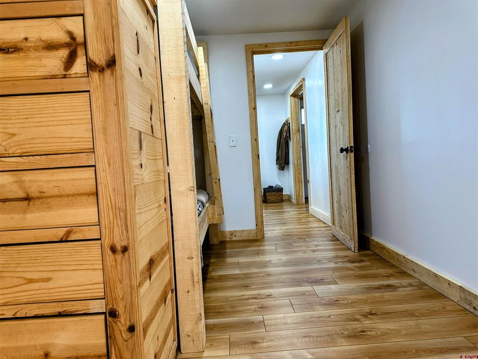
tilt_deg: -2.1
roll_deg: +5.1
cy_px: 180
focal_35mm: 24
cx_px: 239
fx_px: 331
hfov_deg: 71.6
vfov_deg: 56.8
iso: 160
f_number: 1.78
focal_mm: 6.86
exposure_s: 1/120
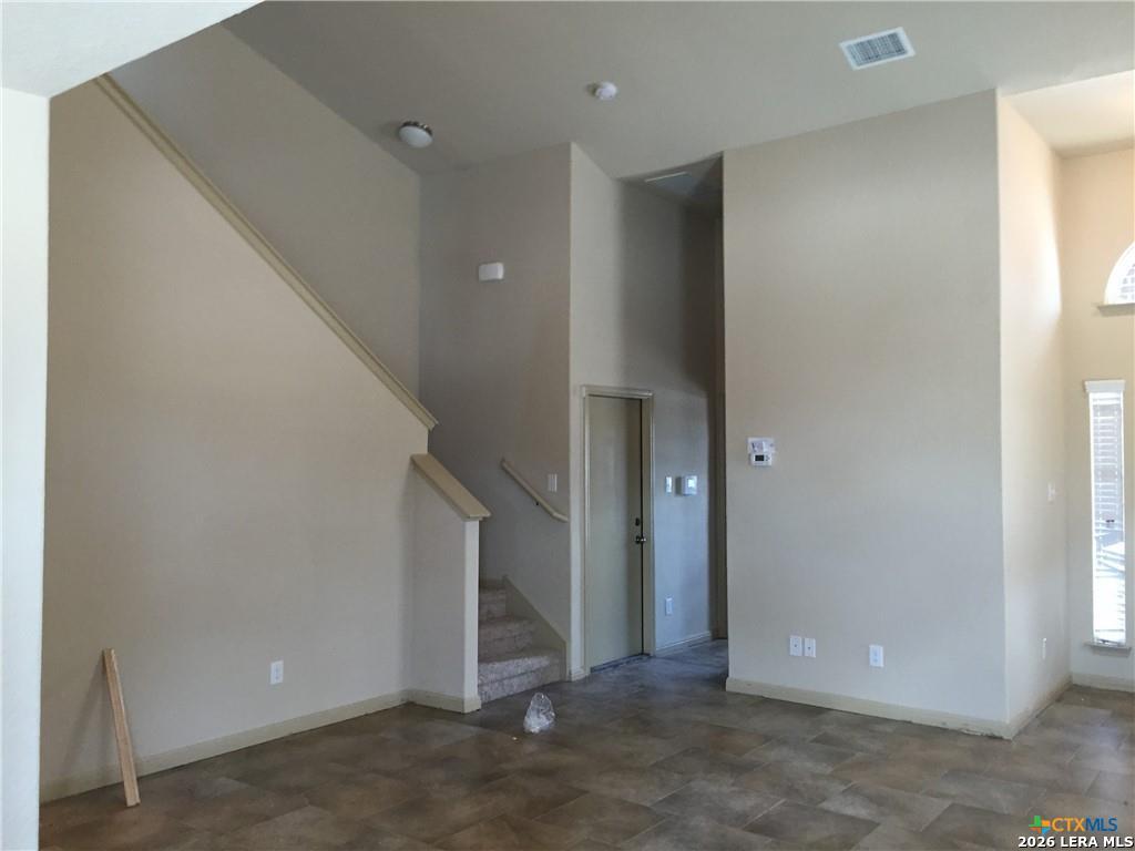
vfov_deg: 48.2
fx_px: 951
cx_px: 568
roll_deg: -0.6
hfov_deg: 61.7
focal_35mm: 29
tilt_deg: +6.3
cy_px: 426
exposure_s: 1/30
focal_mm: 4.15
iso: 125
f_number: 2.2
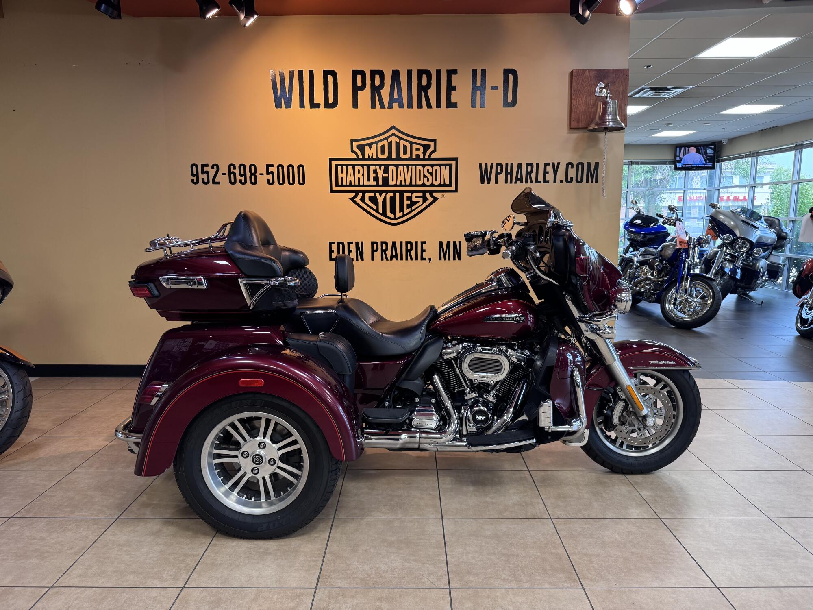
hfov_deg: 71.6
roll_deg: +0.6
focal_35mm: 24
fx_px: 564
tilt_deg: -8.8
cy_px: 305
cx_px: 406
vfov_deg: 56.8
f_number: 1.78
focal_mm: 6.76
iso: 125
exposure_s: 1/60
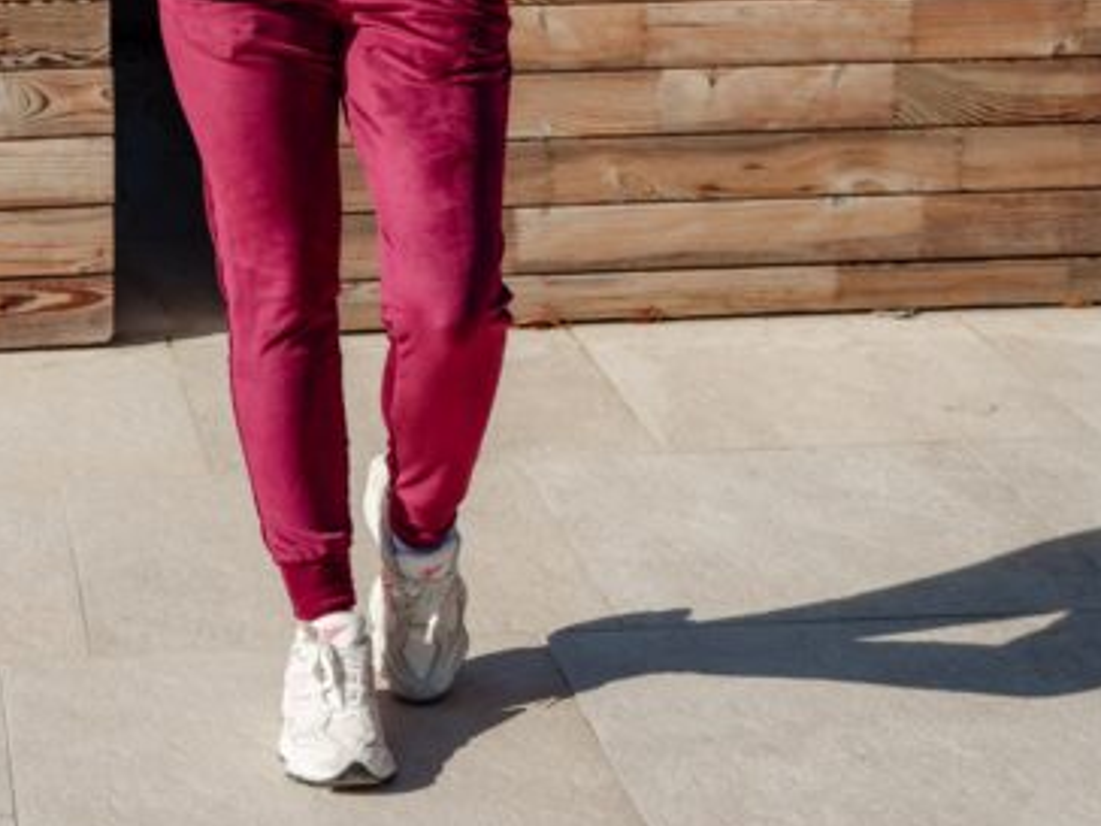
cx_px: 354
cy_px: -110
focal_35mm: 99
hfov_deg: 19.8
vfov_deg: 14.5
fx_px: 3149
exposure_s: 1/640
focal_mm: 49
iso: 100
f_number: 5.6
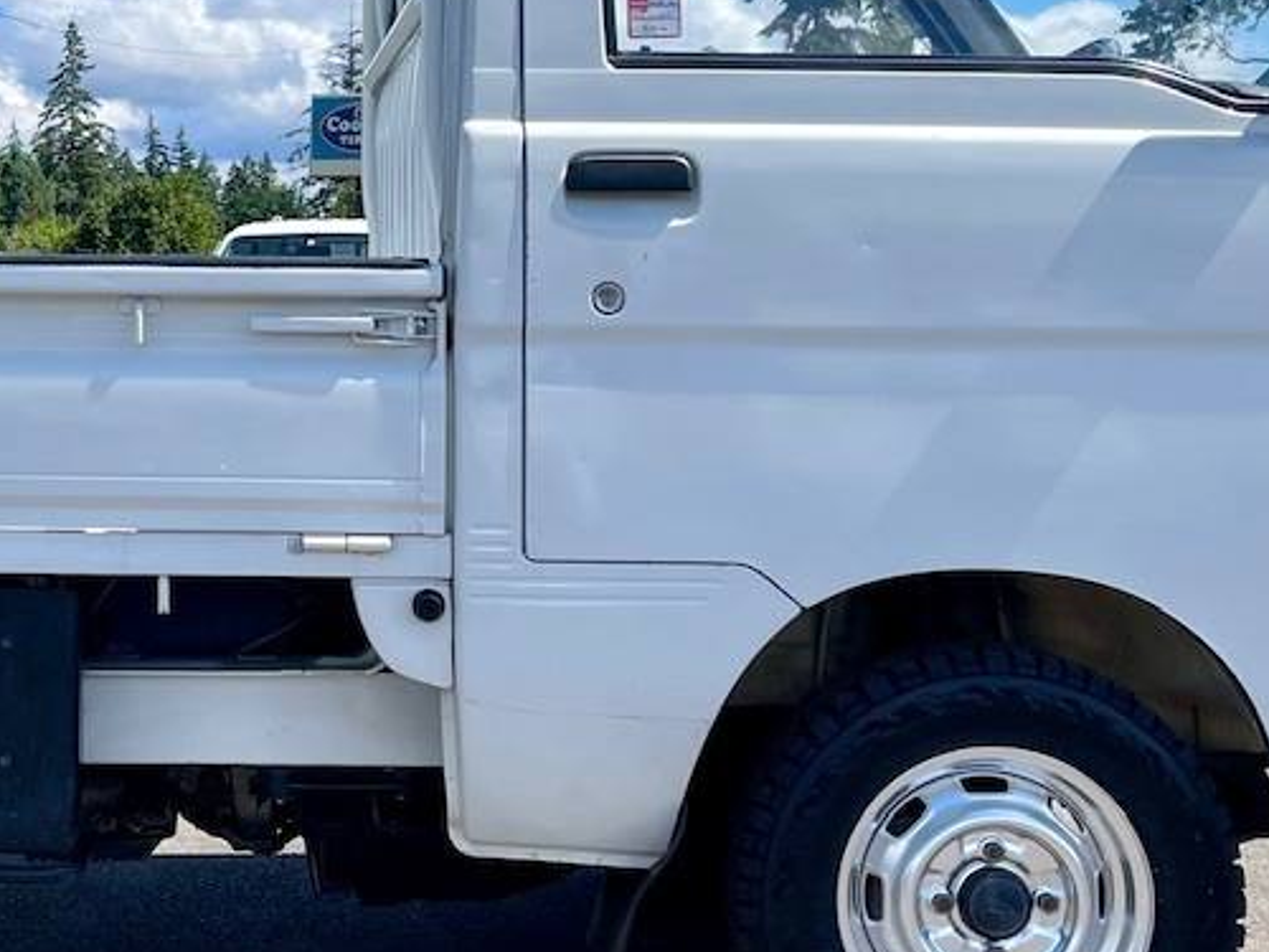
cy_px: 289
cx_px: 119
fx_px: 2346
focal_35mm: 64
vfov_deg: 22.8
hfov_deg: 29.0
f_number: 1.6
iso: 32
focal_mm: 5.1
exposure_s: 1/2924
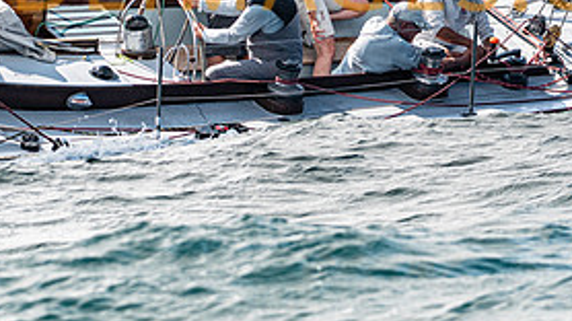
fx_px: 11930
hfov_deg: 2.7
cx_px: 158
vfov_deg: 1.5
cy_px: -32
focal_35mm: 787
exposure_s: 1/3200
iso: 400
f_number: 5.6
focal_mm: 240
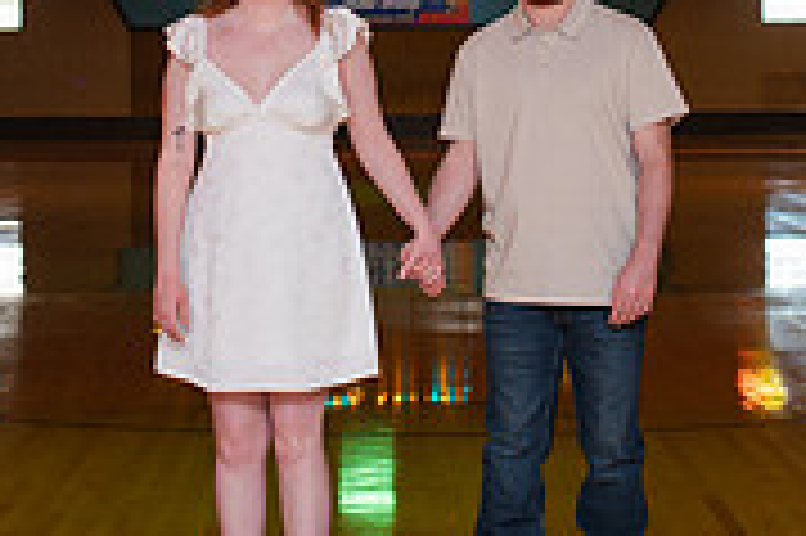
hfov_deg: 16.7
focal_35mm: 123
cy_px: -75
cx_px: 356
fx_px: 2751
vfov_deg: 11.0
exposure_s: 1/200
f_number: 3.2
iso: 1000
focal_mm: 35
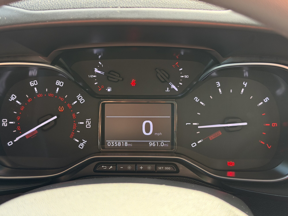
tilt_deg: -27.6
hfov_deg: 39.7
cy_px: 108
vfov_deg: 30.3
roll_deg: +0.3
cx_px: 144
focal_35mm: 48
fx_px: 399
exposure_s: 1/160
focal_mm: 6.76
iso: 200
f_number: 1.78
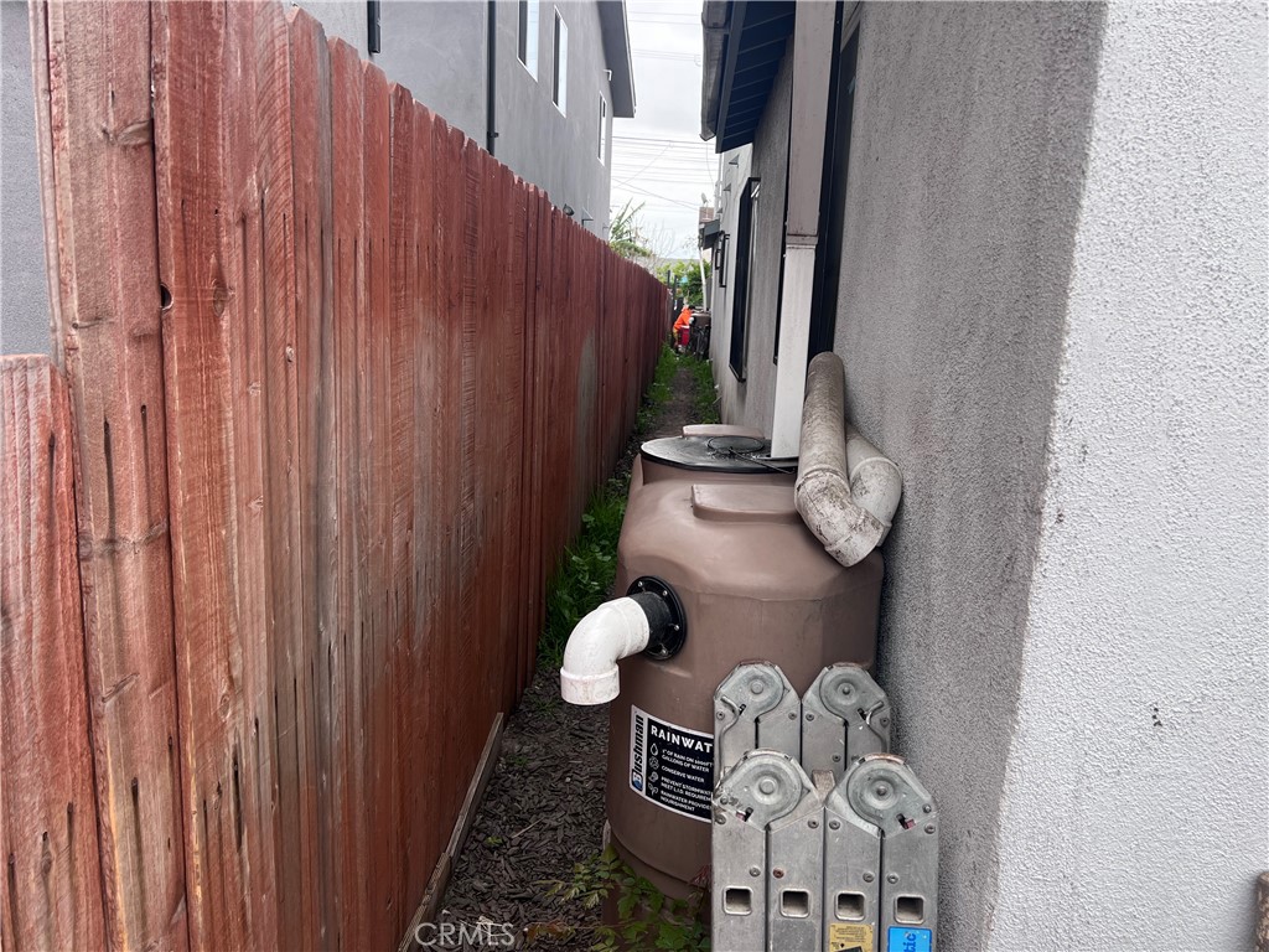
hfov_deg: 67.3
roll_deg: -2.6
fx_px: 953
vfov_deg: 53.1
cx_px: 634
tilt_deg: -11.9
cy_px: 476
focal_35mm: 26
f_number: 1.5
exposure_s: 1/222
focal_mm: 5.7
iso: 50
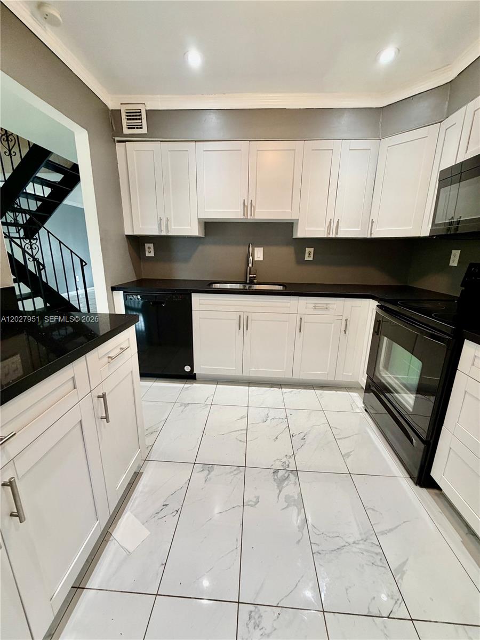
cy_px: 320
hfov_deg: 85.7
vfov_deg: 102.1
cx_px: 240
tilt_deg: -15.1
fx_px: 259
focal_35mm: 14
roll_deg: -1.2
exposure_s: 1/120
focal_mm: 2.22
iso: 250
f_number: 2.2
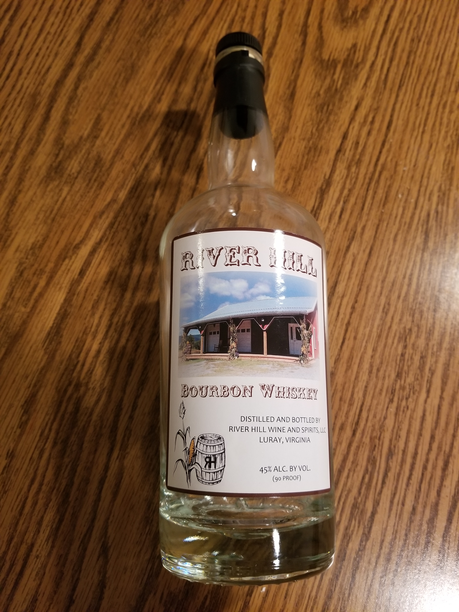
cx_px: 230
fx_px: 460
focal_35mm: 26
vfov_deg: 67.3
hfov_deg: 53.1
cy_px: 306
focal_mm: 4.25
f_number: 1.7
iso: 200
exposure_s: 1/24
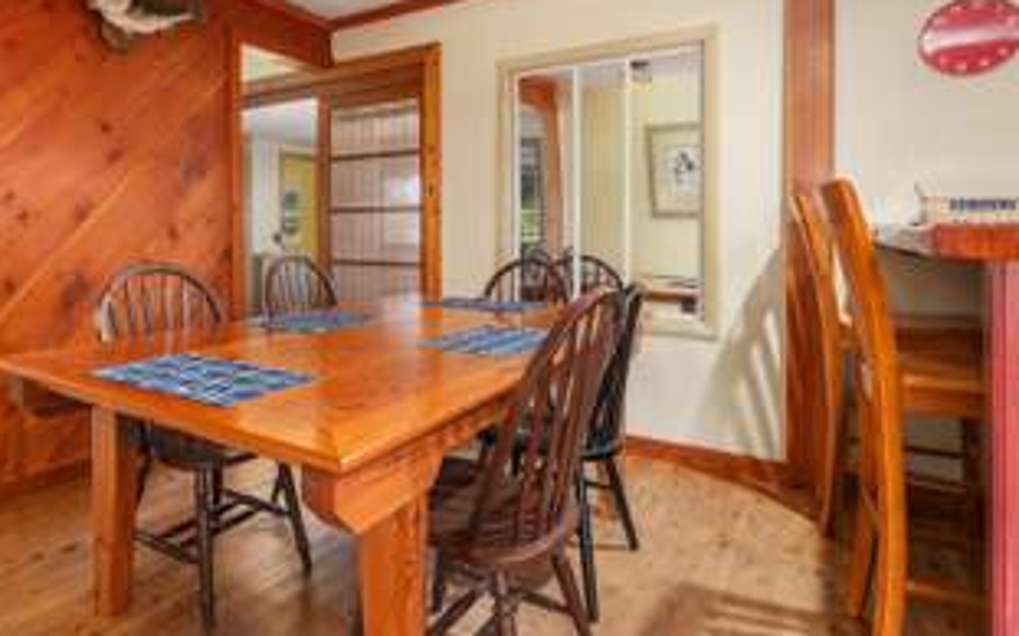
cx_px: 337
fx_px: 611
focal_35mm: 22
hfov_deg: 77.1
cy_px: 195
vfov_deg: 53.5
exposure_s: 1
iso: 400
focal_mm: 14
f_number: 8
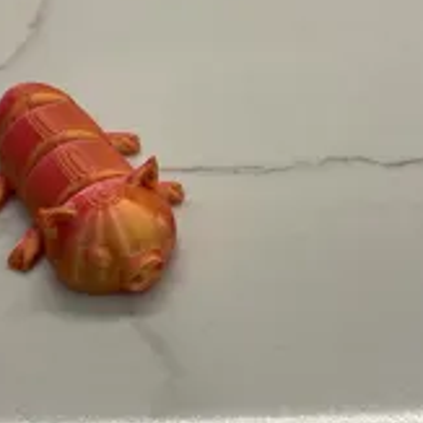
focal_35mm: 63
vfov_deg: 27.3
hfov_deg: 27.3
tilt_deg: -45.9
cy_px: 249
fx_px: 871
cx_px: 187
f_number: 1.8
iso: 32
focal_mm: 3
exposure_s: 1/120
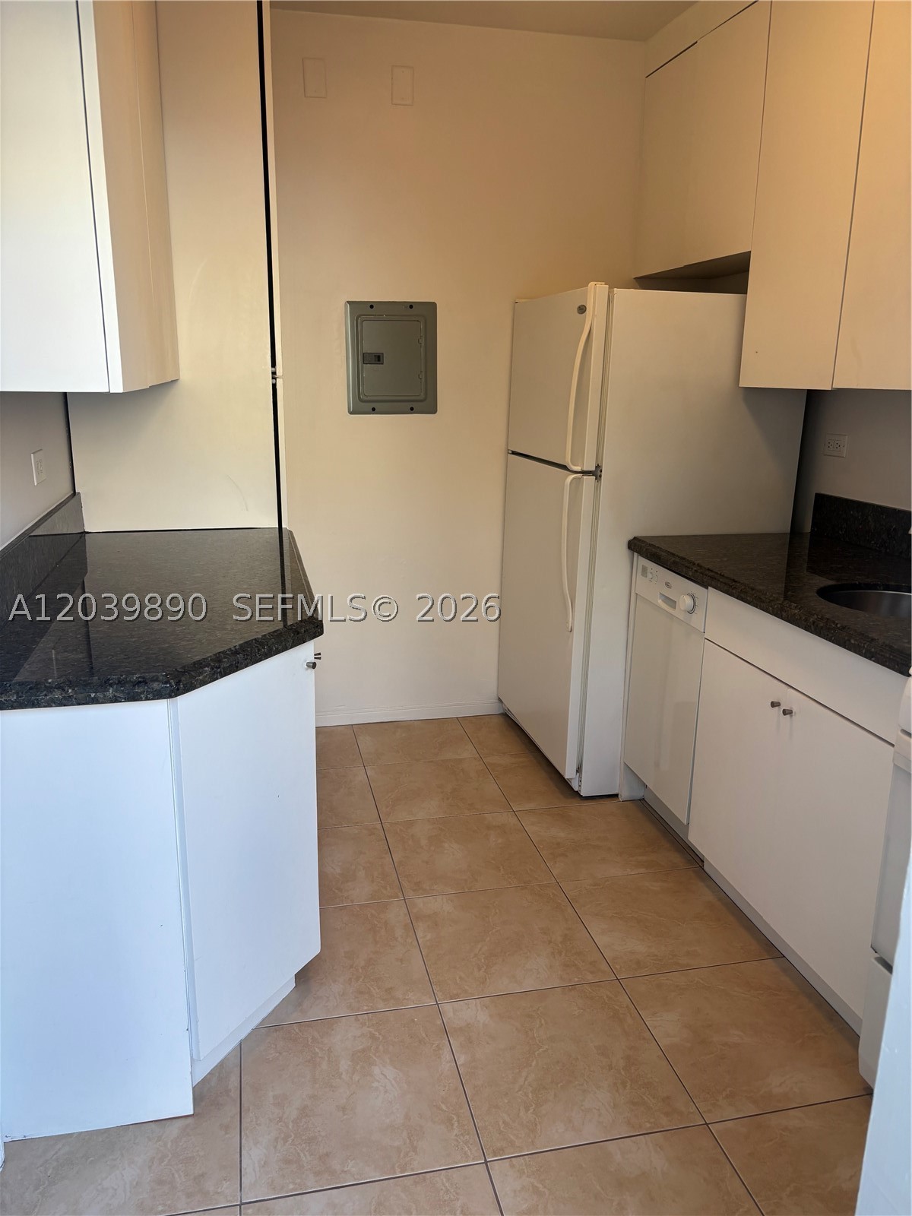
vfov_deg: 67.3
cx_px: 456
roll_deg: -1.4
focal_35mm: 26
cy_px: 608
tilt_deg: -13.7
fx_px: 913
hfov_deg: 53.1
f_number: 1.6
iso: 50
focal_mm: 5.96
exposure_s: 1/120
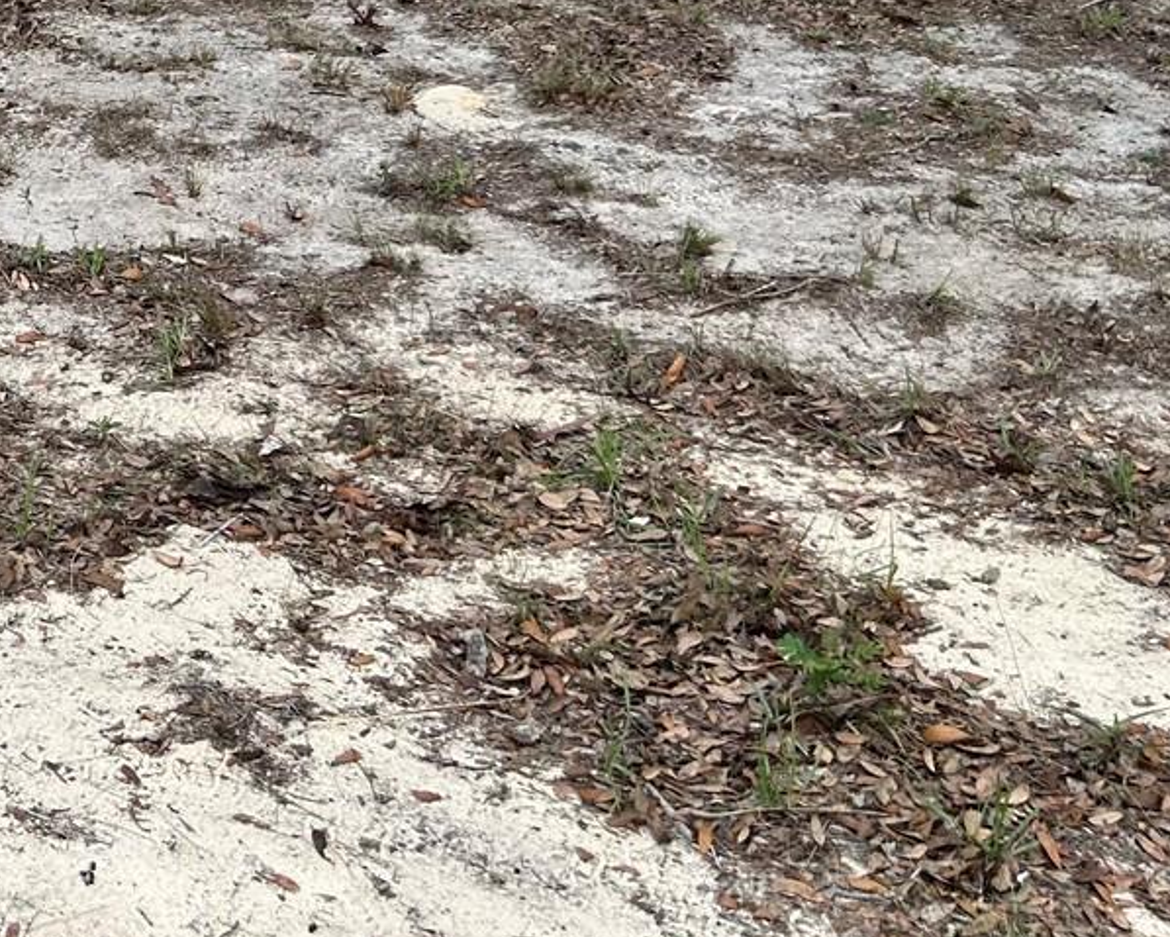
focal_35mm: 68
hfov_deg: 24.7
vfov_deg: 20.9
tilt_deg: -15.3
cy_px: -212
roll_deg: +1.7
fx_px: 2355
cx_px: -298
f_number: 1.5
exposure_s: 1/887
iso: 50
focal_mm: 5.7
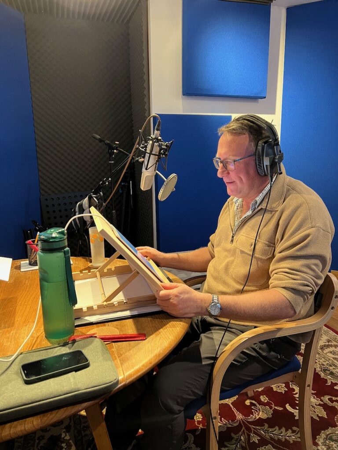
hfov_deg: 53.1
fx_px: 338
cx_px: 169
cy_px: 225
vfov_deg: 67.3
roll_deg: +0.7
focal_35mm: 26
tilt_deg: -11.3
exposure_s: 1/50
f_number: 1.5
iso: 250
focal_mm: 5.7
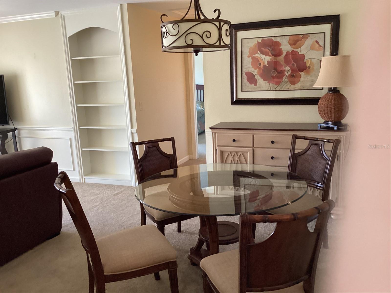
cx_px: 196
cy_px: 146
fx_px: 350
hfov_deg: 58.4
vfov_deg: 45.4
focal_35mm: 31
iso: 320
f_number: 2.4
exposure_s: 1/60
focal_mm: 3.3
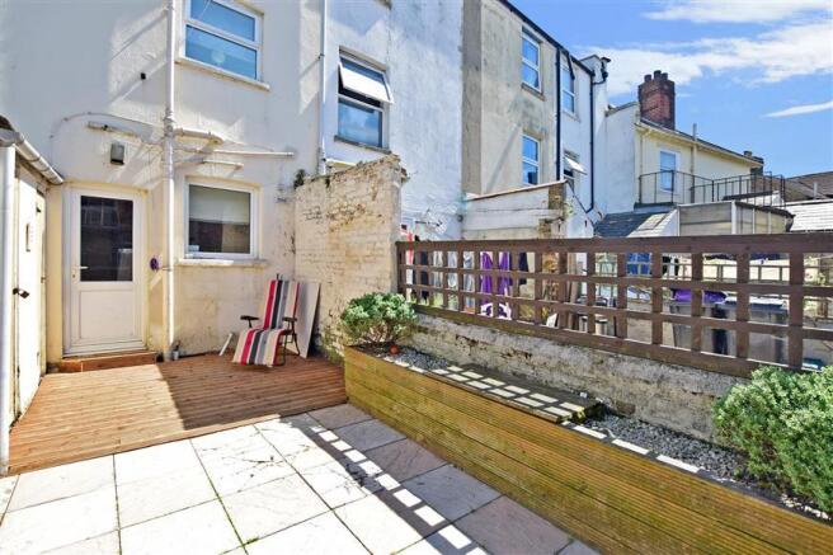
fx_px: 382
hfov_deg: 95.0
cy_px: 278
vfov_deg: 72.0
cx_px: 416
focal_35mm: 16
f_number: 7.1
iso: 200
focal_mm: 11
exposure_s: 1/200
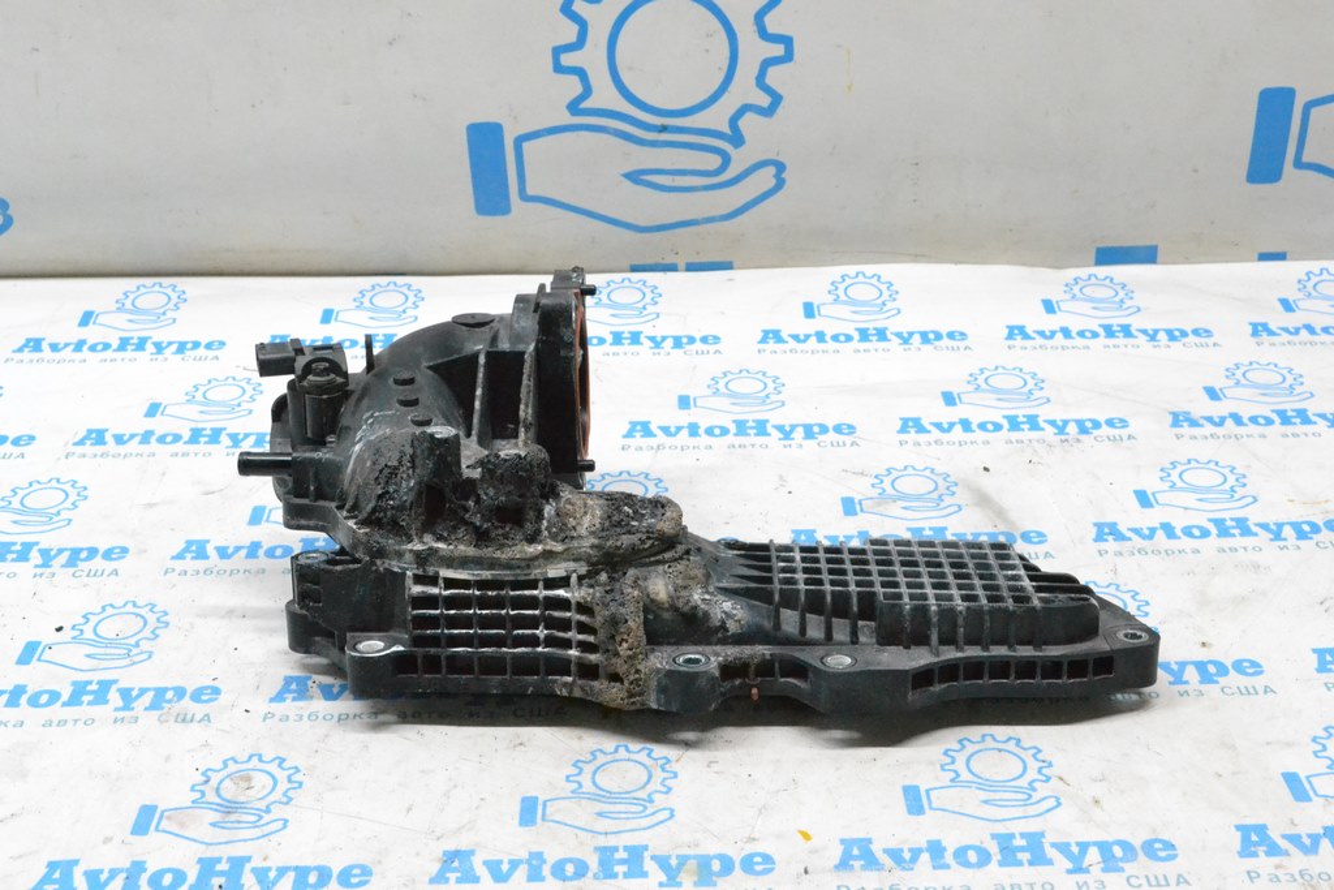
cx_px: 667
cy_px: 445
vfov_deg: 26.5
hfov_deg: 38.9
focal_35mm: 51
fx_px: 1890
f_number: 10
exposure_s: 1/125
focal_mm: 34
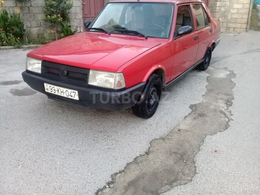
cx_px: 130
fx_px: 233
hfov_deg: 58.4
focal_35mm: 31
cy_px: 98
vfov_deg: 45.4
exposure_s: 1/33
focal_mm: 3.3
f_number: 2.2
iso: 200
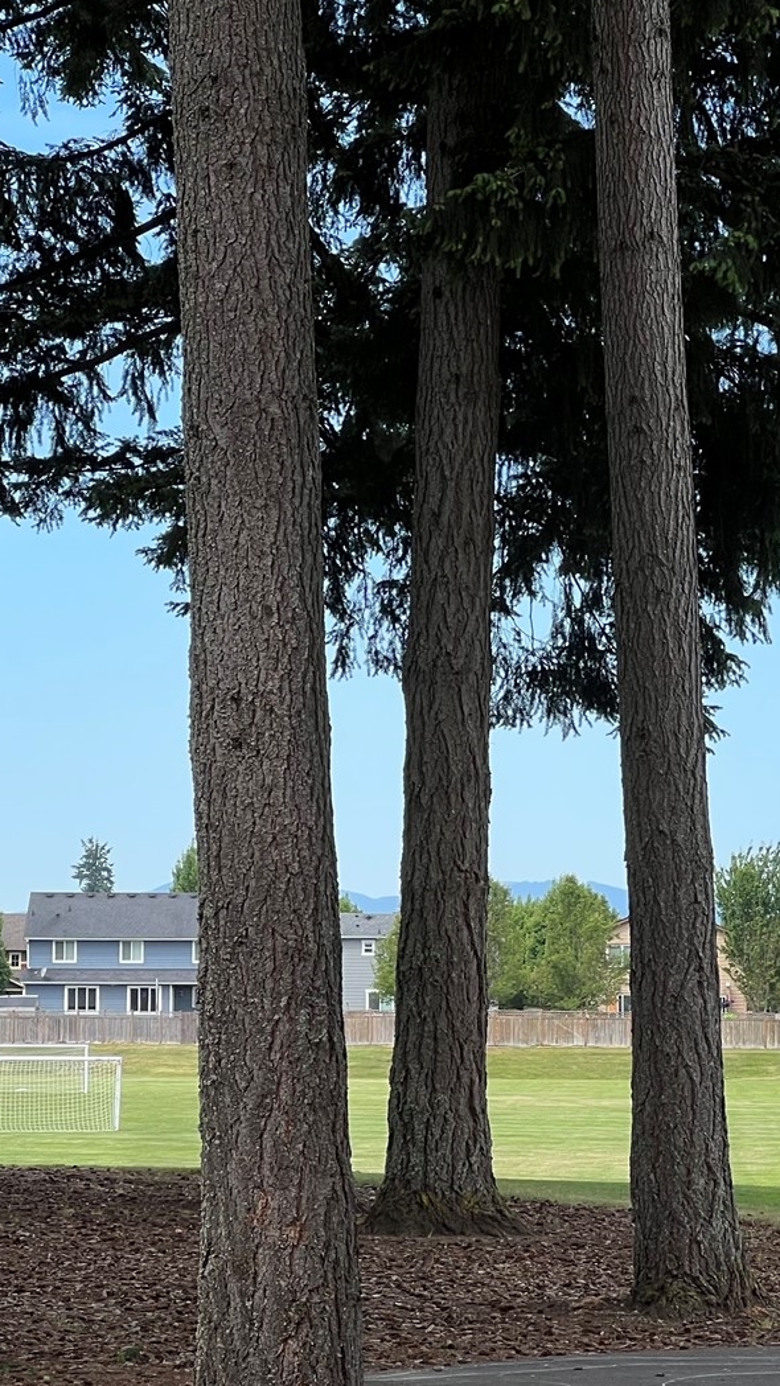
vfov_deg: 16.8
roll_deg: +0.2
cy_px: 659
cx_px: 594
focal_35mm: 128
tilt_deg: +4.8
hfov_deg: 9.5
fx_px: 4707
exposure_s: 1/463
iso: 32
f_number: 2.8
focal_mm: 9
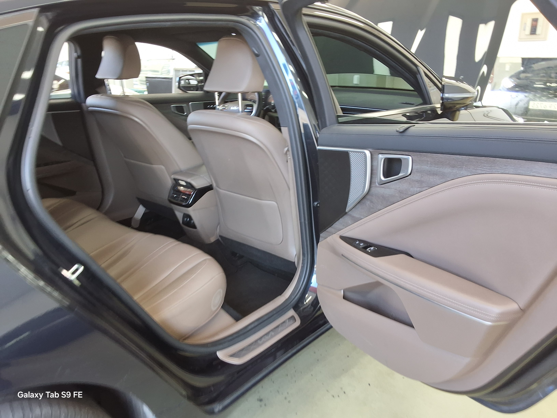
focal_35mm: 28
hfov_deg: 63.4
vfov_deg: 49.7
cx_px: 278
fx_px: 451
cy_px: 209
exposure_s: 1/40
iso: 40
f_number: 1.9
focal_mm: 2.91
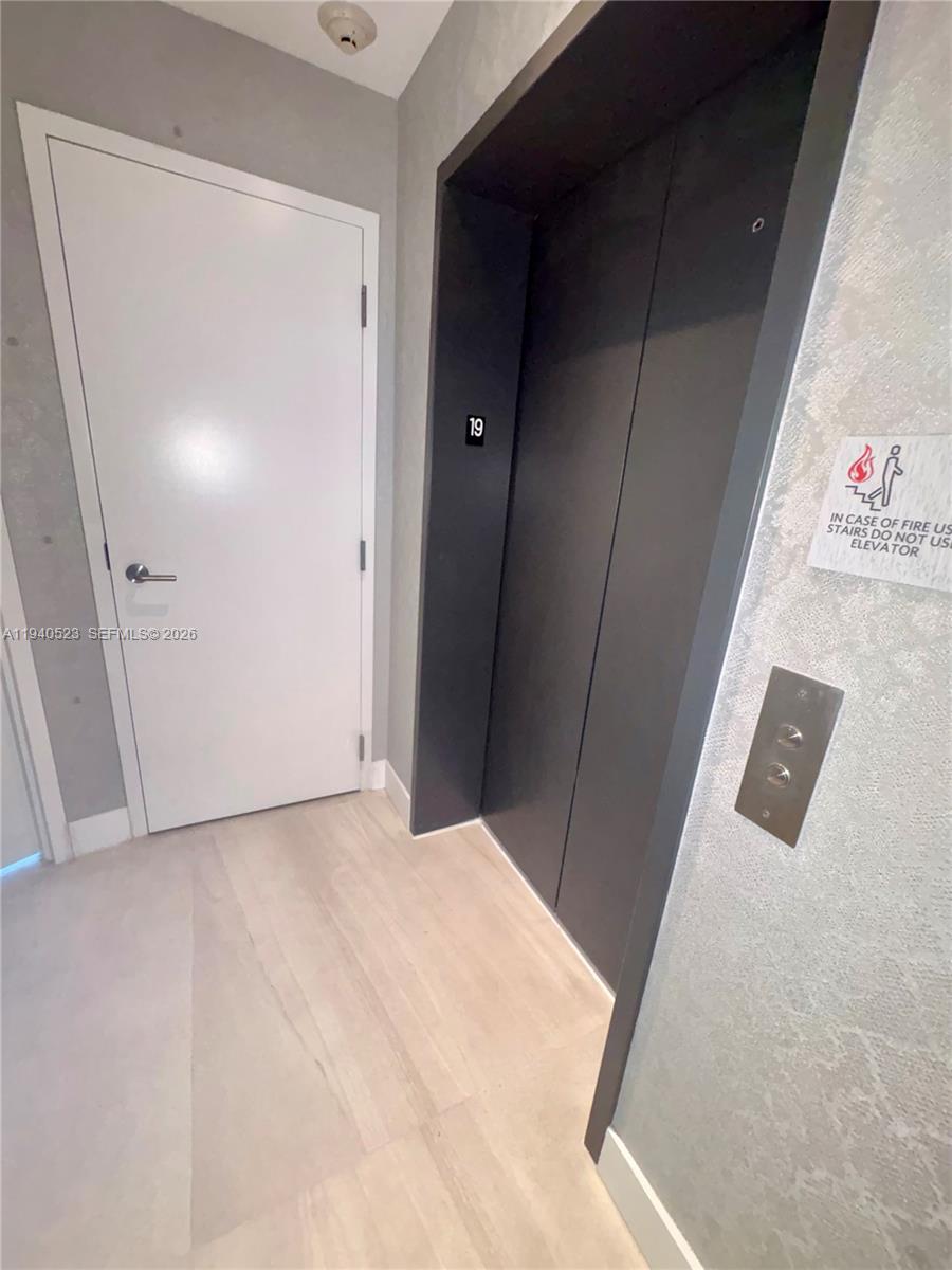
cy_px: 635
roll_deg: -5.0
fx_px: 513
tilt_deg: -16.8
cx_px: 476
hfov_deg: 85.7
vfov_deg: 102.1
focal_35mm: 14
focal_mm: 2.22
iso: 640
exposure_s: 1/40
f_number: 2.2
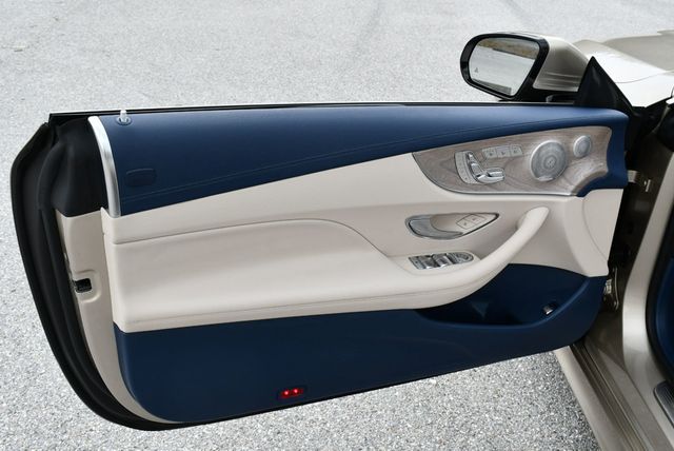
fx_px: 750
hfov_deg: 48.4
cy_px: 226
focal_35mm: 40
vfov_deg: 33.5
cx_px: 337
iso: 180
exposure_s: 1/250
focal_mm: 20
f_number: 8
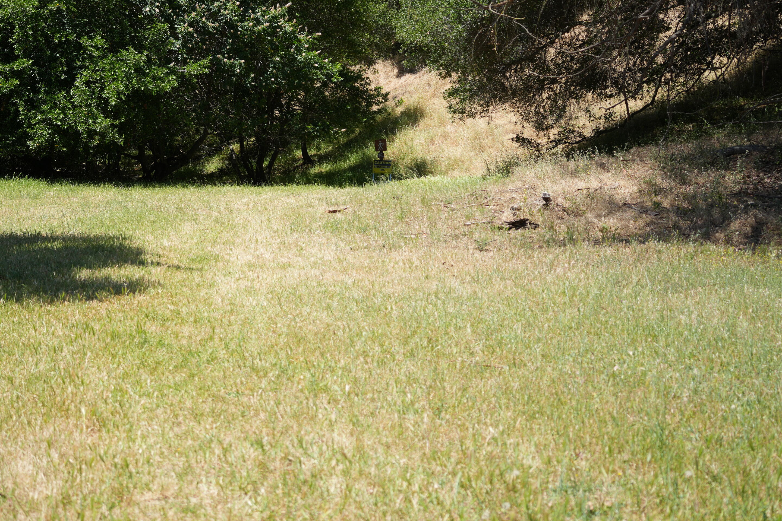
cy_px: 141
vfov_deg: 18.1
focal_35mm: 75
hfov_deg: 26.8
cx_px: 248
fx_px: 1629
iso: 160
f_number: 4.5
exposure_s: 1/640
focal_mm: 50
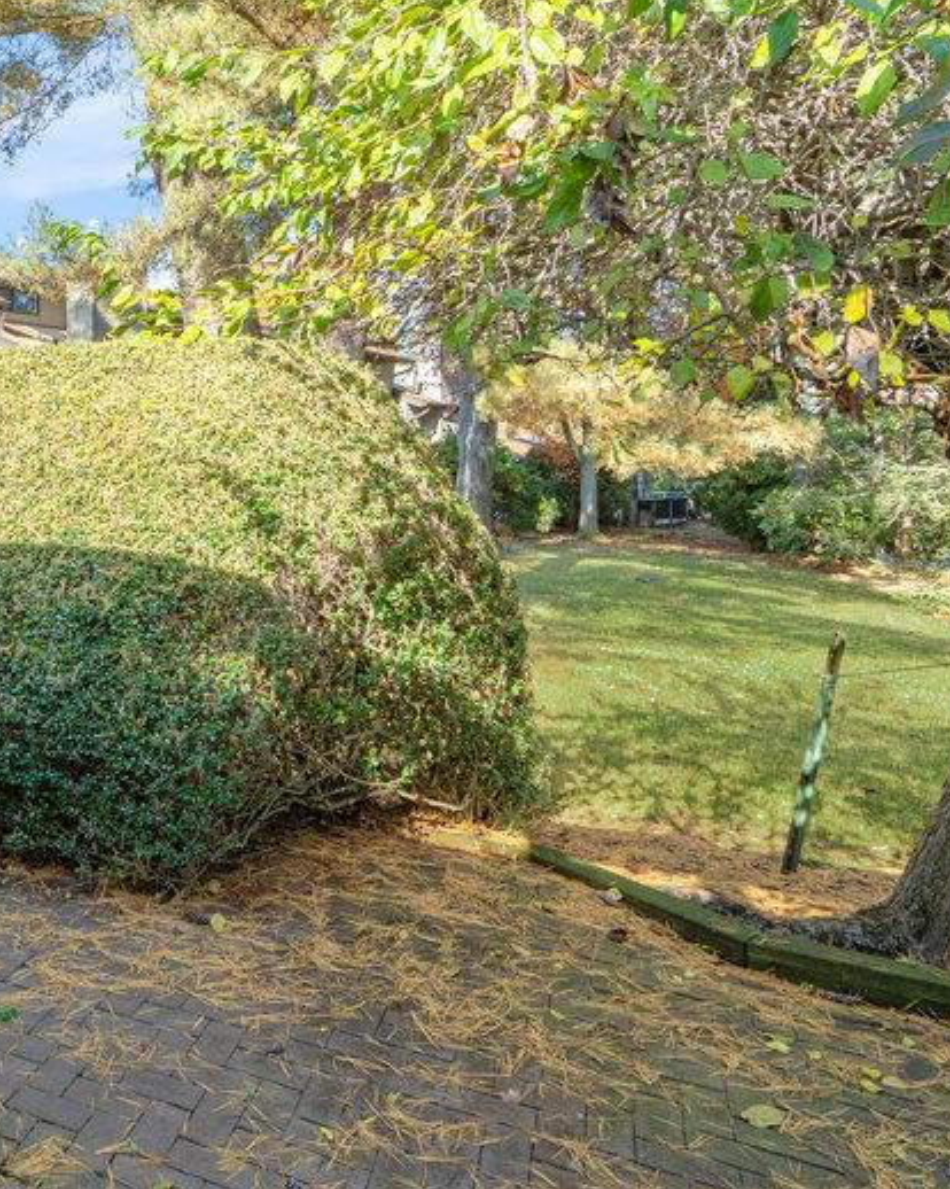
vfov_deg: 59.5
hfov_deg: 43.9
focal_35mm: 29
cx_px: 34
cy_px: 430
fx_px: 1020
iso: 320
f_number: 7.1
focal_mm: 16
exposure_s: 1/200
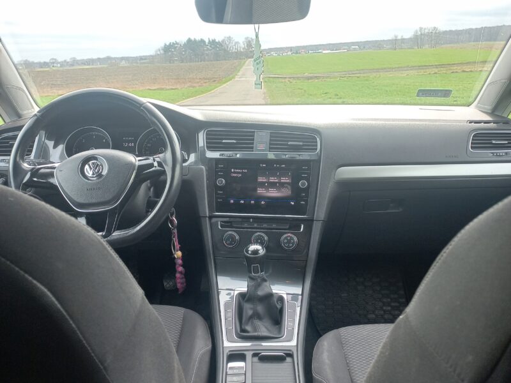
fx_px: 369
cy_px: 192
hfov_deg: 69.4
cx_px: 256
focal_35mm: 25
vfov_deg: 54.9
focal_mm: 4.6
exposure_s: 1/50
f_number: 1.8
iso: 32
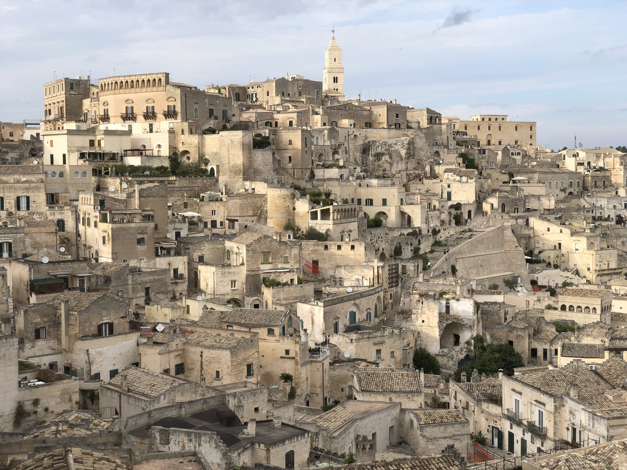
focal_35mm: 52
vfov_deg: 28.0
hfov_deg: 36.8
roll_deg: +1.3
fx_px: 942
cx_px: 314
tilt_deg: -3.6
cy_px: 235
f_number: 2.4
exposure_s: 1/450
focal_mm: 6
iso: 16
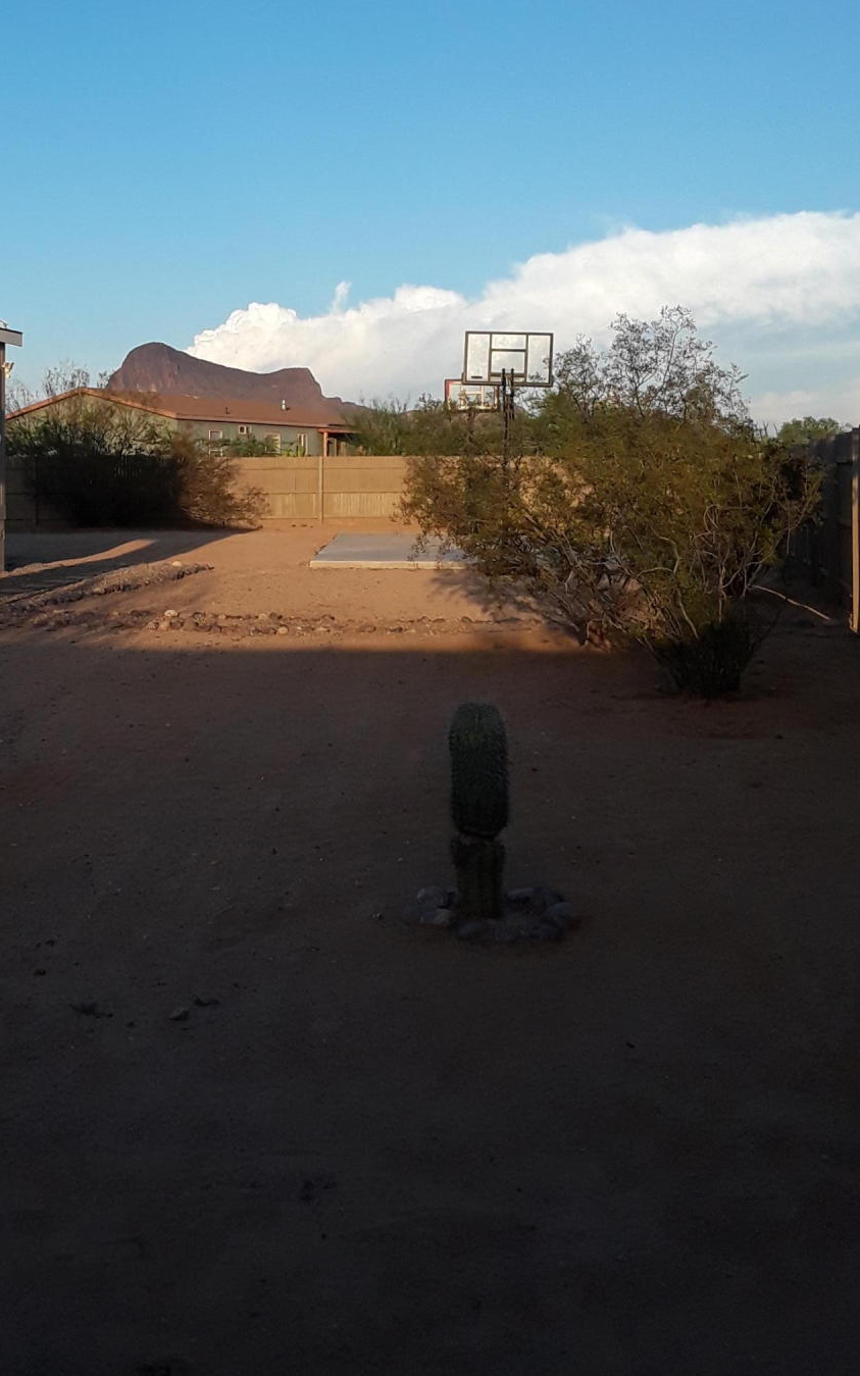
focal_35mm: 44
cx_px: 180
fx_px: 1650
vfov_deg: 44.4
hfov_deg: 28.6
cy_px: 422
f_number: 1.9
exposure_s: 1/880
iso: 40
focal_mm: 2.9
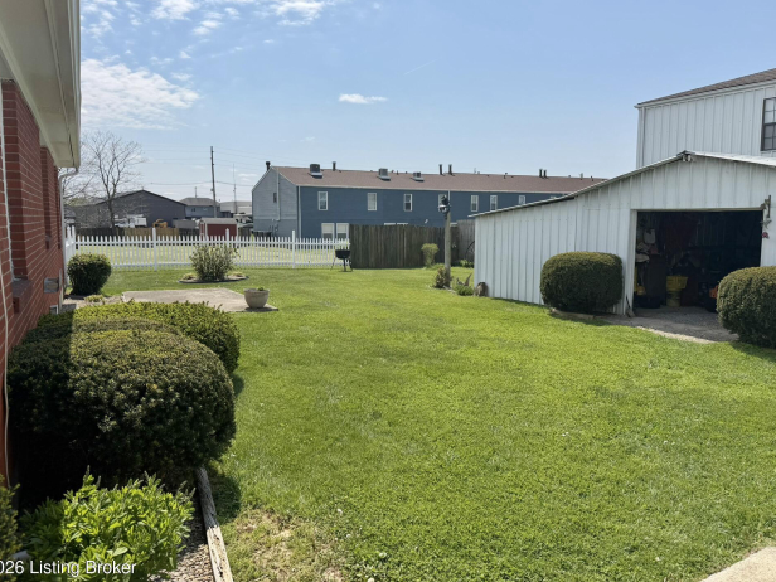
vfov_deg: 53.1
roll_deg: +0.7
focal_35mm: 26
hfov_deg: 67.3
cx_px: 390
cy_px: 281
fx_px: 583
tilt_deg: -6.3
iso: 80
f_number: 1.78
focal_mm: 6.76
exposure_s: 1/9091
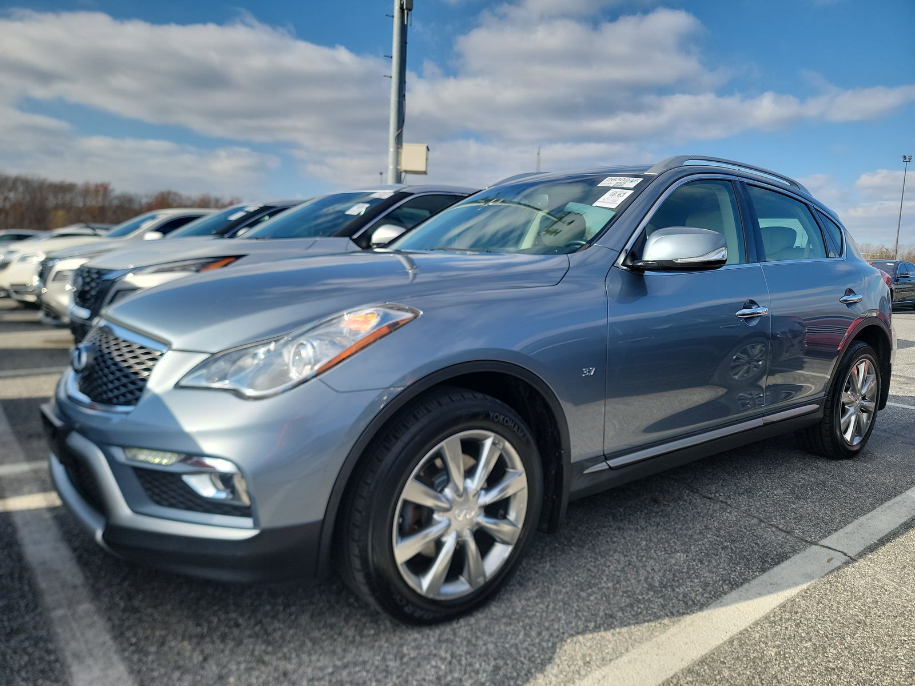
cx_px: 458
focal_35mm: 24
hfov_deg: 71.6
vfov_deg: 56.8
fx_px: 634
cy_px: 343
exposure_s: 1/798
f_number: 1.8
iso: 50
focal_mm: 6.7
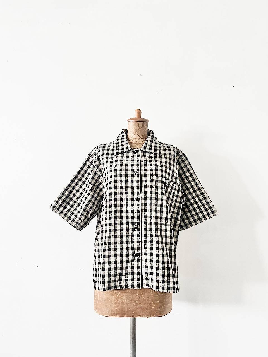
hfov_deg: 53.1
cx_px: 134
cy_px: 178
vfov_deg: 67.3
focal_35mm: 26
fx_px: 268
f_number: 1.6
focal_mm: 5.1
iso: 250
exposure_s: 1/60
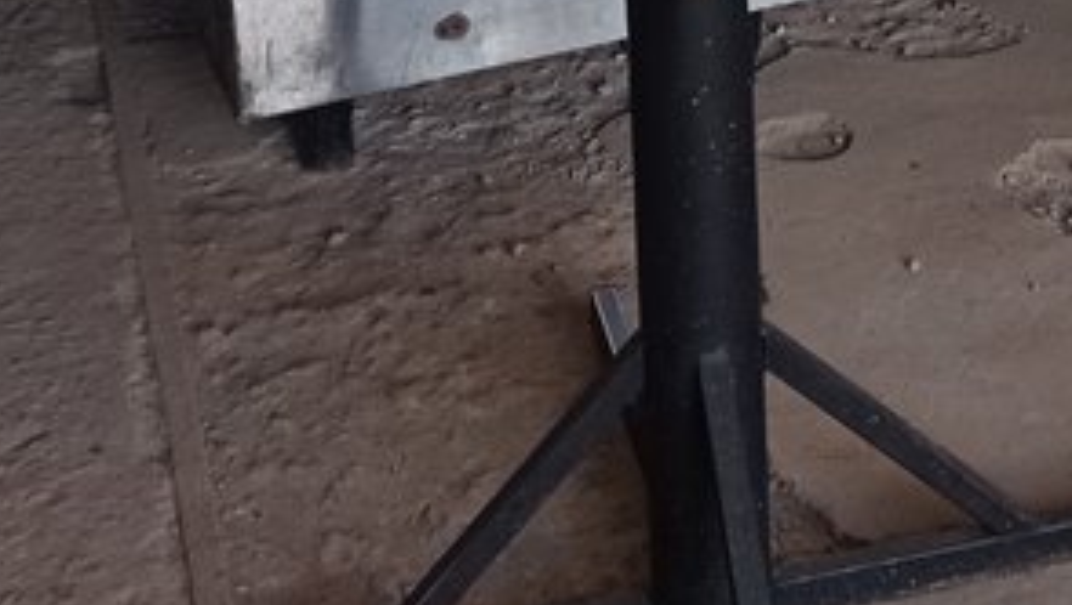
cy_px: -671
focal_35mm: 106
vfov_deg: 10.4
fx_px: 3016
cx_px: 992
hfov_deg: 19.7
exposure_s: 1/187
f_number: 1.79
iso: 104
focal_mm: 4.7
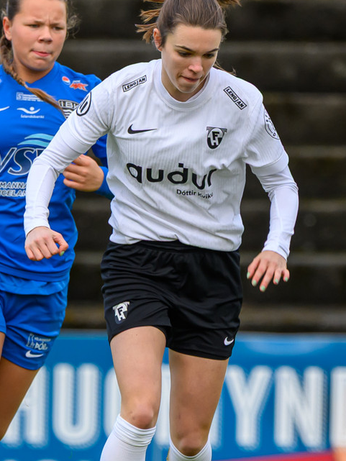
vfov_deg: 1.4
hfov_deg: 1.1
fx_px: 18665
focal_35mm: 1401
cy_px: 343
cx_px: 88
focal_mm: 490
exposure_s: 1/1000
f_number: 6.3
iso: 1100
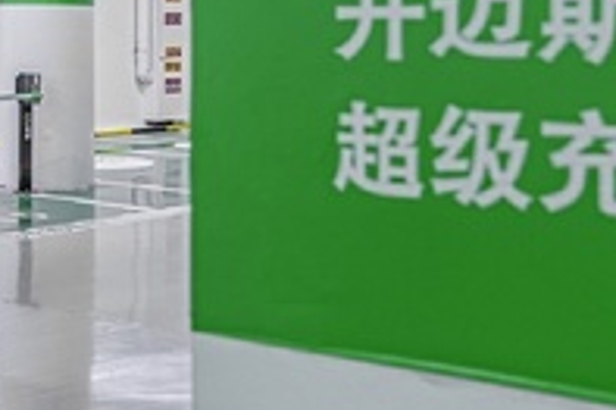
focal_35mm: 83
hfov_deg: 23.5
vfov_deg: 16.1
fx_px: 1419
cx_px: 3
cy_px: 9
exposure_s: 1/2
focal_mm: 24
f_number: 4
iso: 100
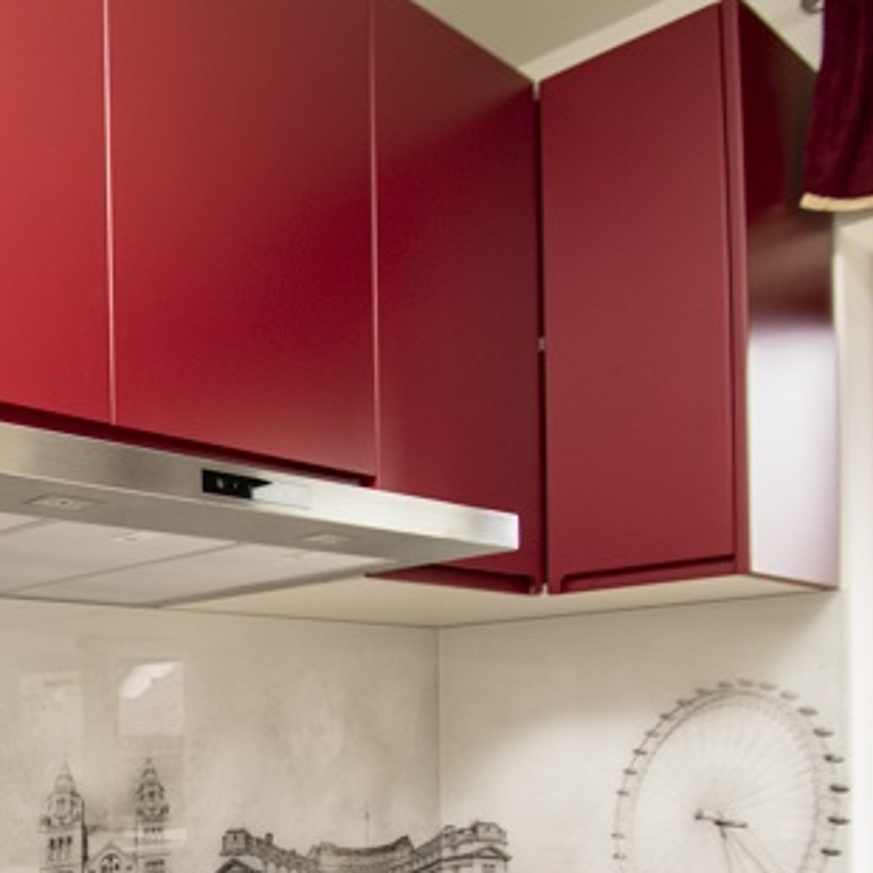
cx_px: -155
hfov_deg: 35.9
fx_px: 1056
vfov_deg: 41.8
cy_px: 766
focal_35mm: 37
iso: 320
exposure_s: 1/20
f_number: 6.3
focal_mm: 10
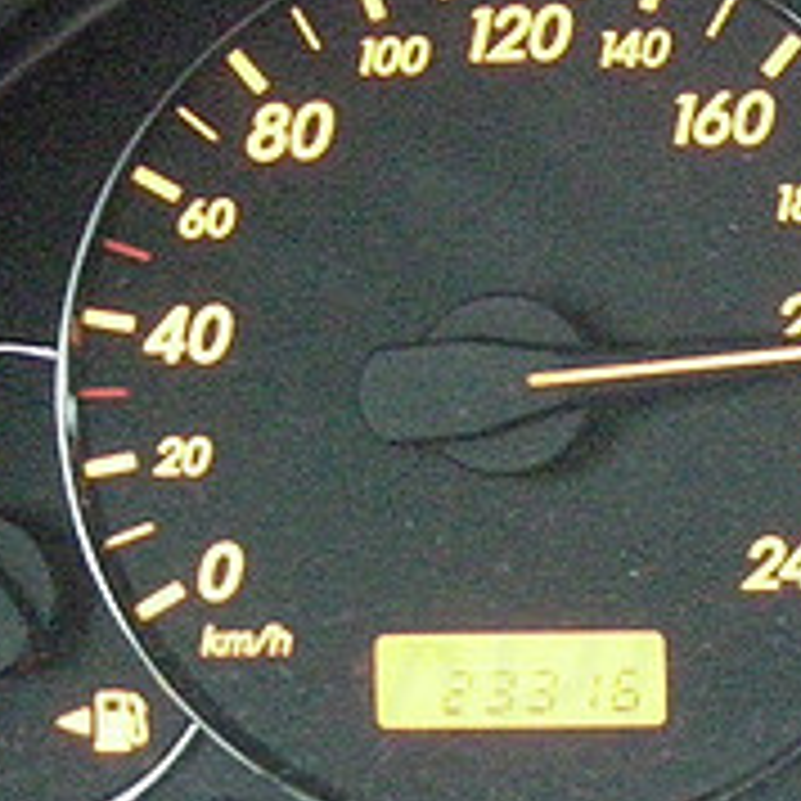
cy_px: 214
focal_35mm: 101
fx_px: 2644
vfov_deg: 17.1
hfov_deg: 16.7
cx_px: 878
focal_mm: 5.7
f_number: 2.8
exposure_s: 1/67.7
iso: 1600
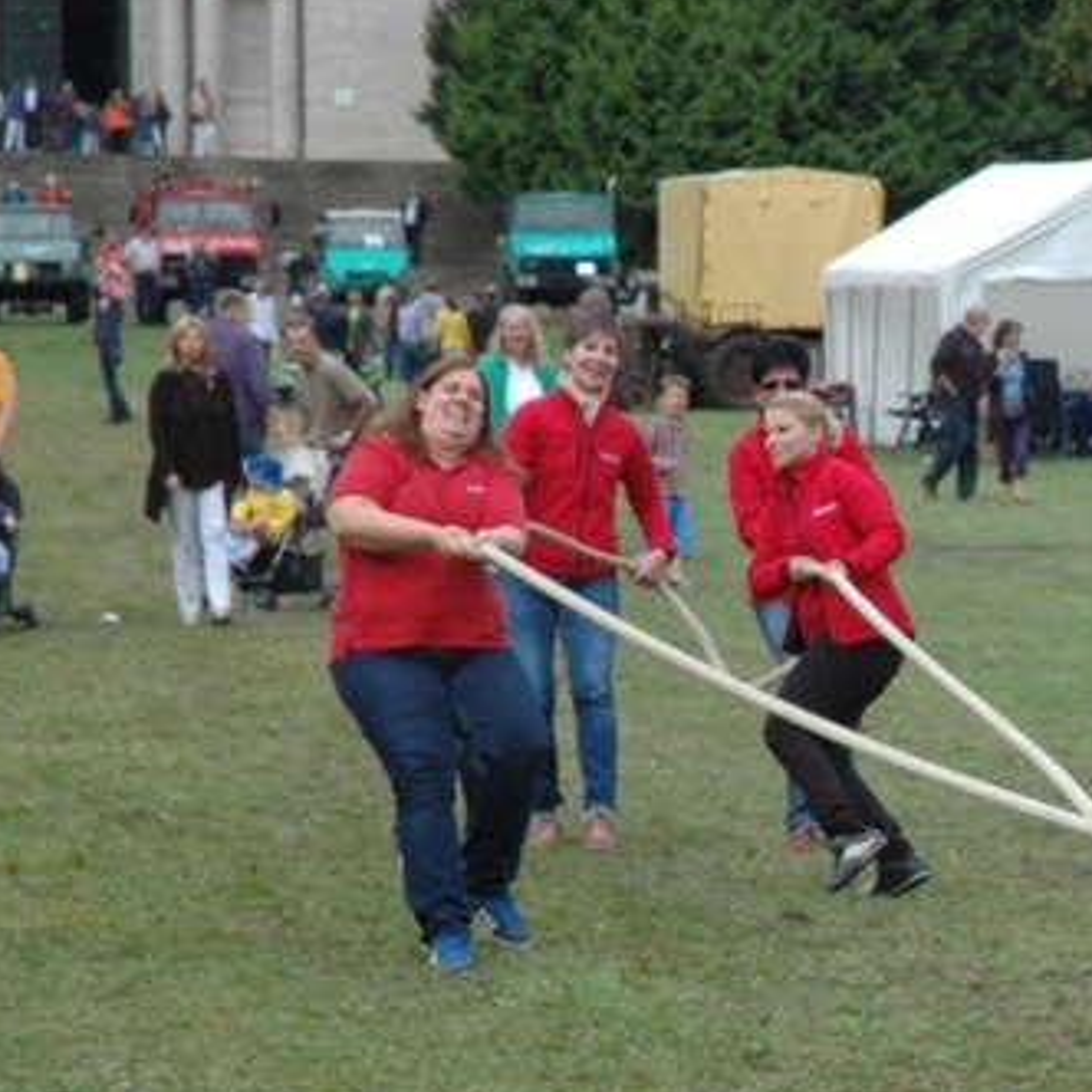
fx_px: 7673
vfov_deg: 8.1
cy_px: 750
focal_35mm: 215
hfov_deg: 8.1
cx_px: 1230
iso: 400
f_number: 8
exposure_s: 1/250
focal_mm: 70
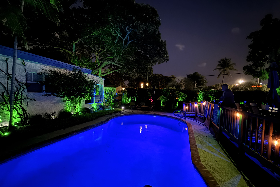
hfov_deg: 100.4
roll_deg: -1.1
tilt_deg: -0.2
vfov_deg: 77.3
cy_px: 95
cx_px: 141
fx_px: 117
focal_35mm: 15
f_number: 2.2
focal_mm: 2.22
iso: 1250
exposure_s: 1/4
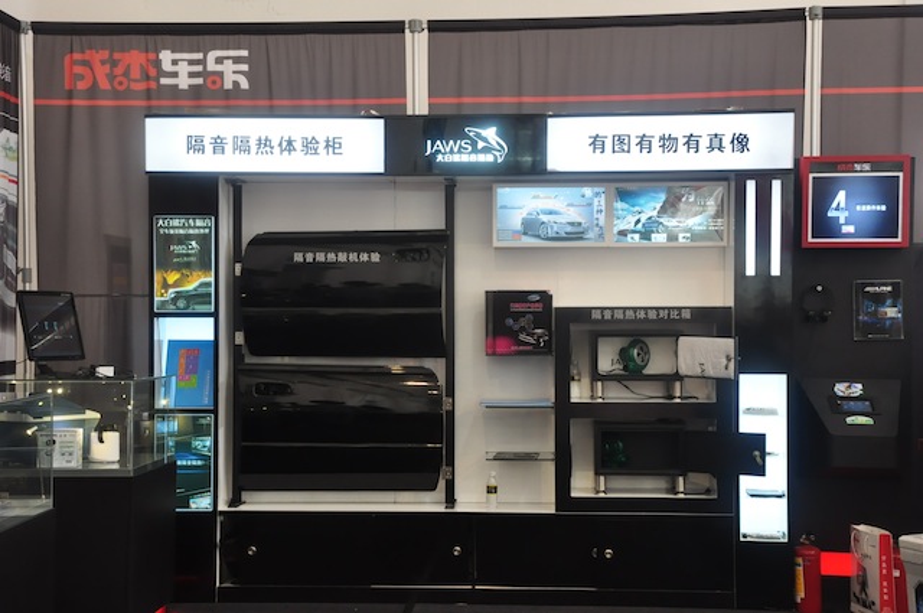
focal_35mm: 60
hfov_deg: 33.4
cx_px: 462
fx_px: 1536
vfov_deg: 22.6
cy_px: 306
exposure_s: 1/30
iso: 1000
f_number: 7.1
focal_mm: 40
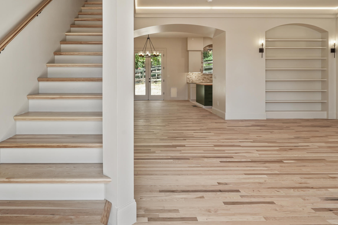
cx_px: 141
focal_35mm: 24
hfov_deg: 73.2
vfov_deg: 52.3
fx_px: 225
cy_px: 77
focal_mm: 15
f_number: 9
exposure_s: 1/40
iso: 250
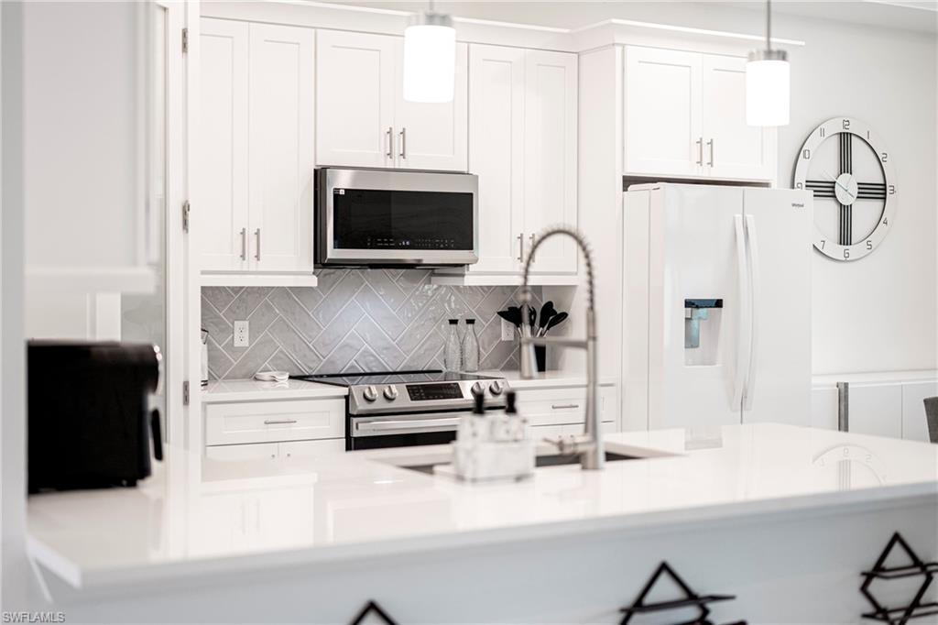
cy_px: 312
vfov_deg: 27.0
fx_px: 1302
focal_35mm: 50
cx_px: 469
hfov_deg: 39.6
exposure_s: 1/250
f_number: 1.8
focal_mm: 50
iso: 250
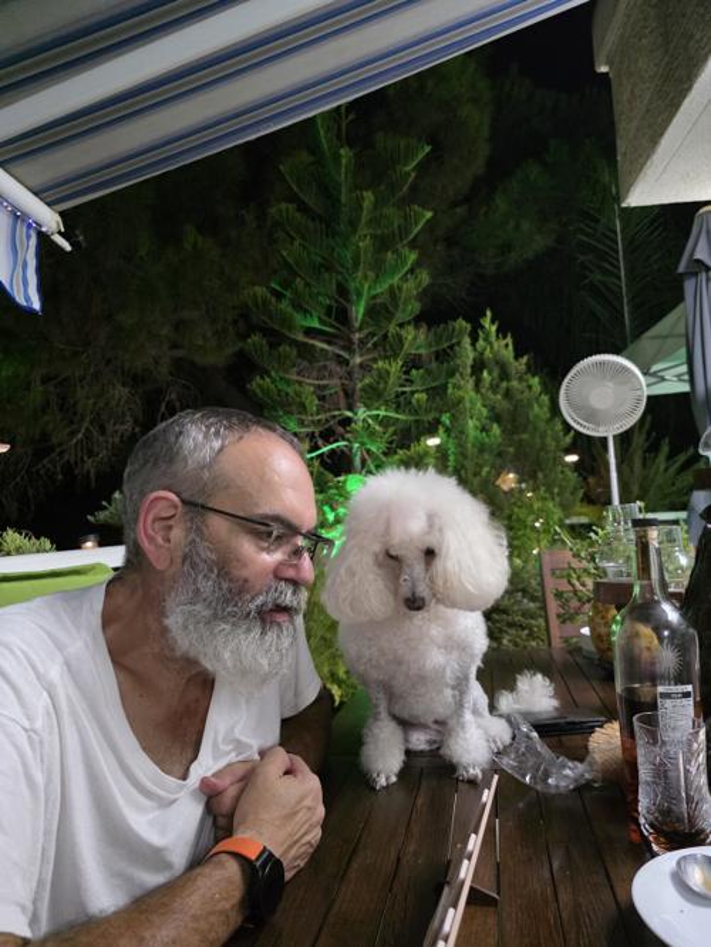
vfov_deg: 73.9
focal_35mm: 23
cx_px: 356
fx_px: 629
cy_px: 474
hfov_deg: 58.9
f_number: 1.7
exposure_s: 1/100
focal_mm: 6.3
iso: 2000
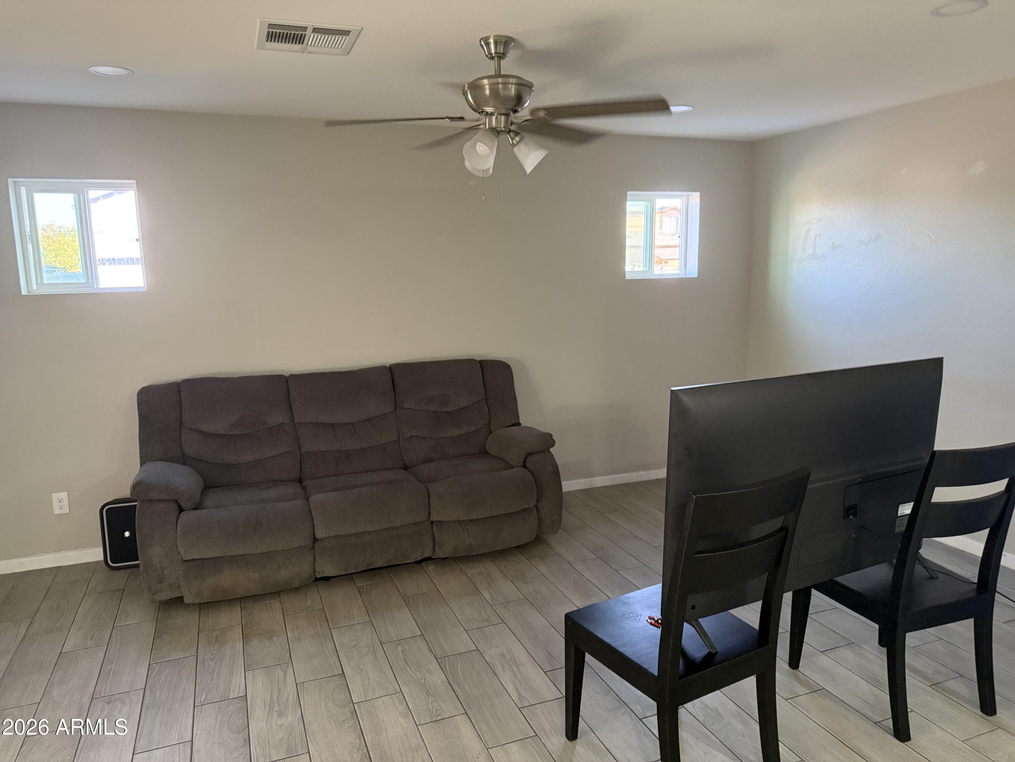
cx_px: 508
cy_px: 381
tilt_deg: -9.2
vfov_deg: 56.8
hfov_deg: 71.6
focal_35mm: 24
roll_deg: +1.6
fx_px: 704
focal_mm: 6.76
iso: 640
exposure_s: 1/60
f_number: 1.78
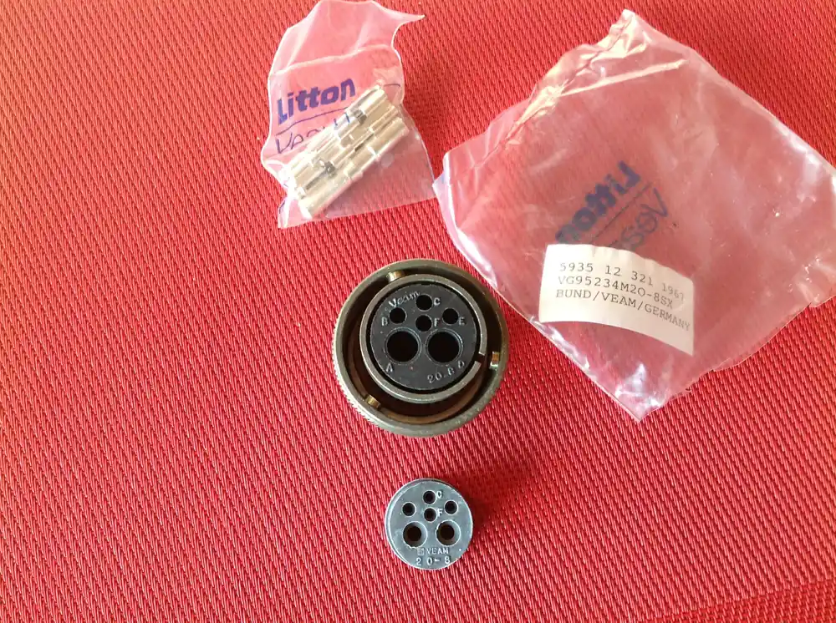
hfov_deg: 52.7
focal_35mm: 35
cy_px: 312
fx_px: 844
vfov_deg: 40.6
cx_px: 418
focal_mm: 4.28
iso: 64
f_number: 2.4
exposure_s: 1/40
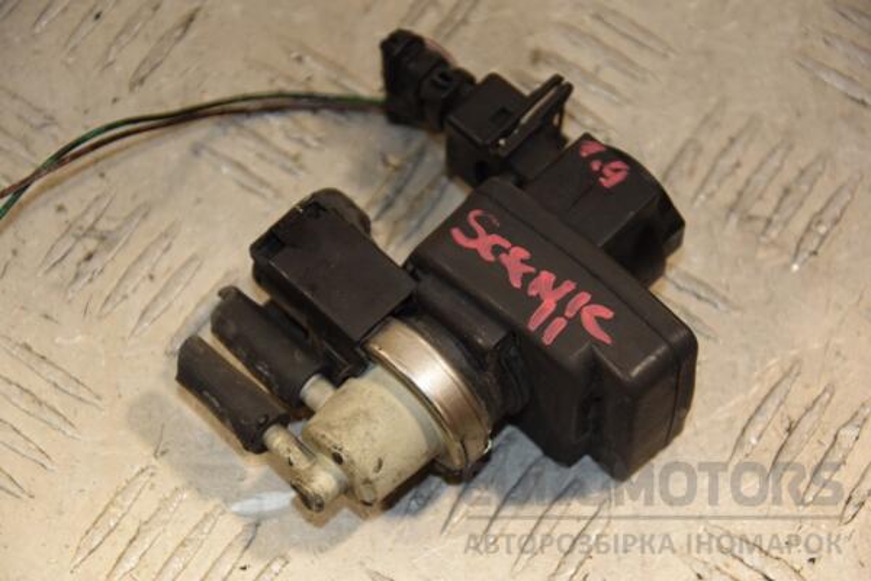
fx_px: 2903
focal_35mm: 120
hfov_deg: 17.1
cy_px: 290
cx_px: 436
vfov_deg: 11.4
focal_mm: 80
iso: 800
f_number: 5.6
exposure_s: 1/200
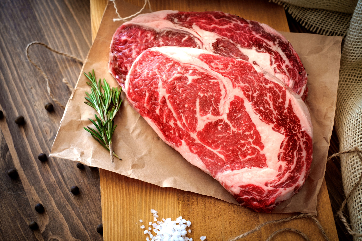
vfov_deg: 25.5
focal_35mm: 53
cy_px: 120
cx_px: 181
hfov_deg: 37.5
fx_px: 533
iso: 200
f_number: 4.5
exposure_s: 1/18
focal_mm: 35
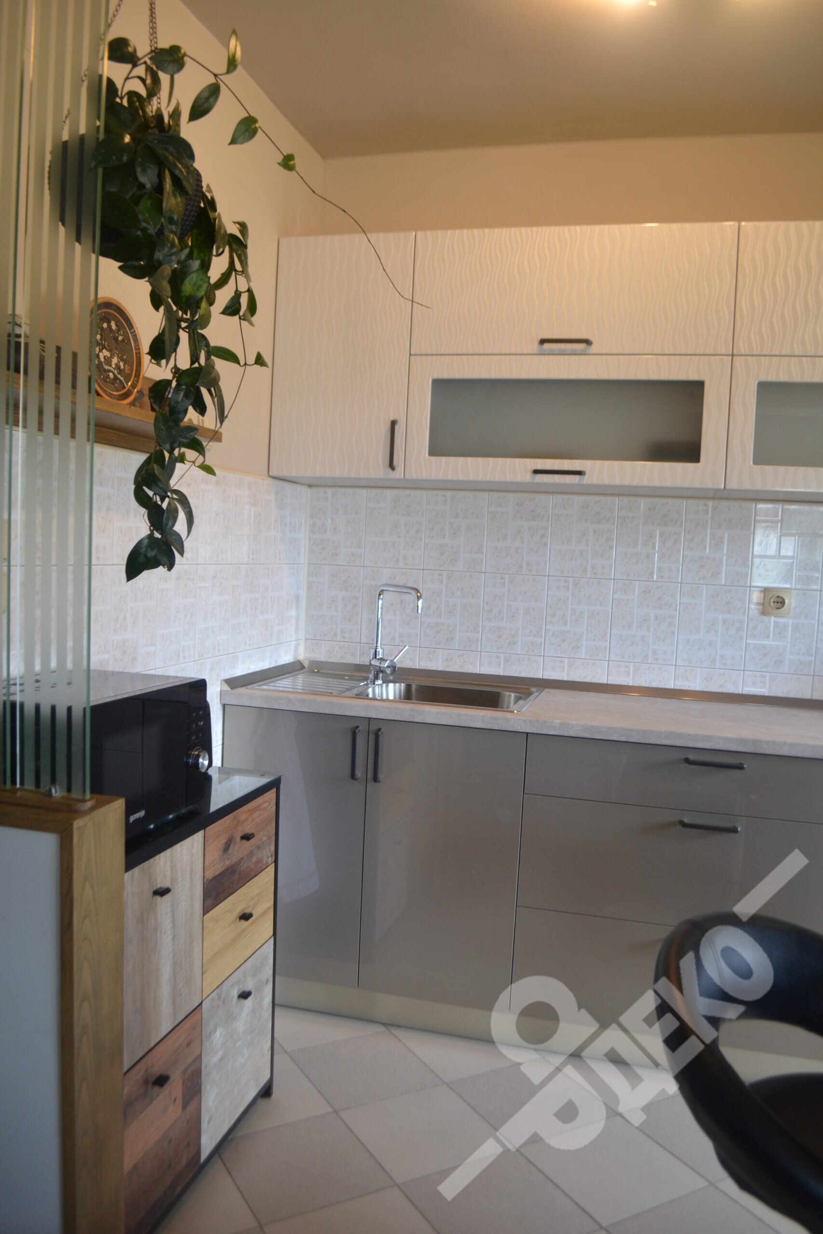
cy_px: 617
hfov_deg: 47.9
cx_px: 412
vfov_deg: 67.4
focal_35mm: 27
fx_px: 926
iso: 400
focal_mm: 18
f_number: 3.5
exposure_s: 1/40
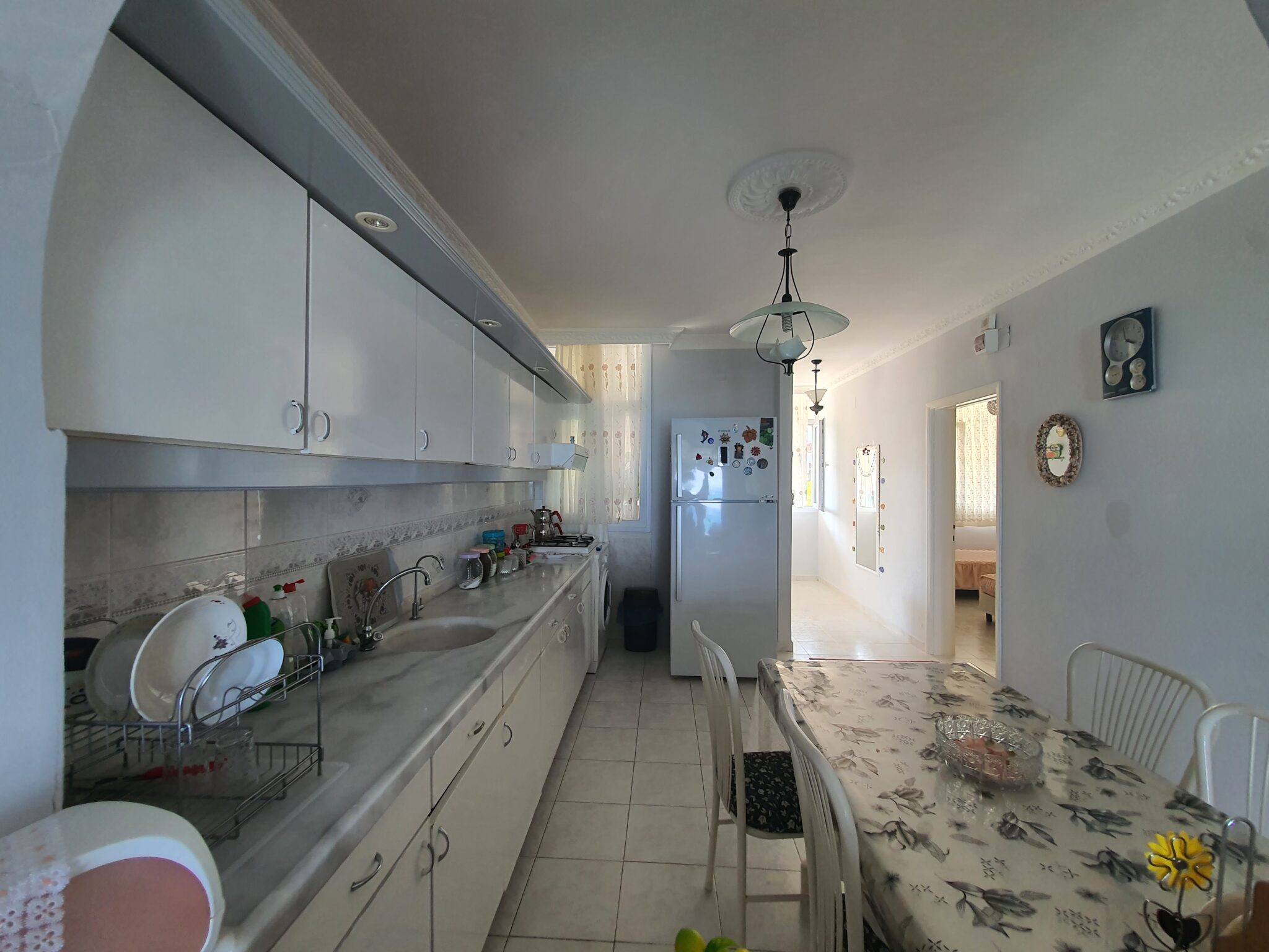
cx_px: 634
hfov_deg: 106.2
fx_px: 477
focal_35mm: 13
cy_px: 476
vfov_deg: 89.9
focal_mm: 1.8
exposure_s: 1/50
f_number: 2.2
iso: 100
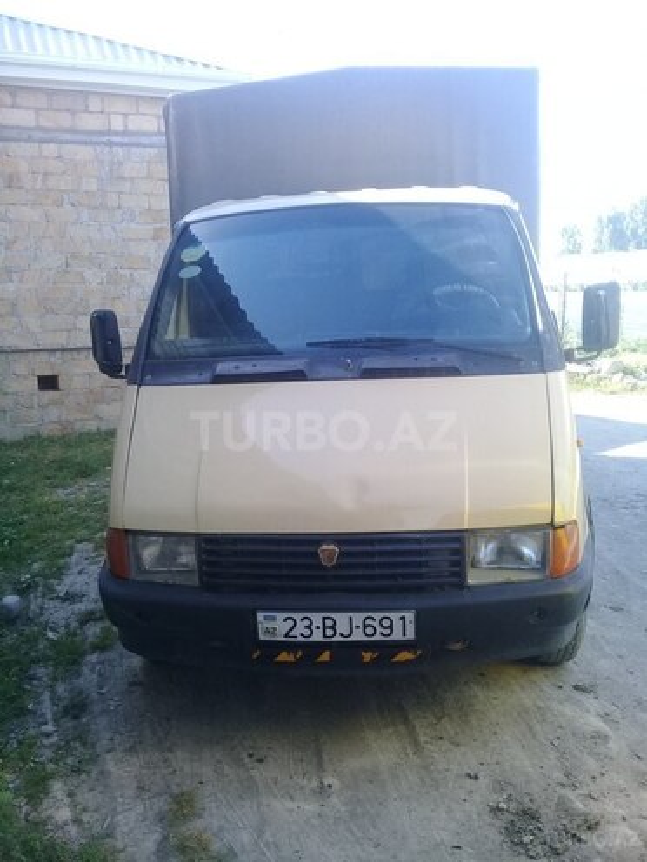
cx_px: 324
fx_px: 773
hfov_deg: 45.4
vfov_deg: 58.4
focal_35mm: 31
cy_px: 431
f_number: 2.2
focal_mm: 3.3
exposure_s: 1/198
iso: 50
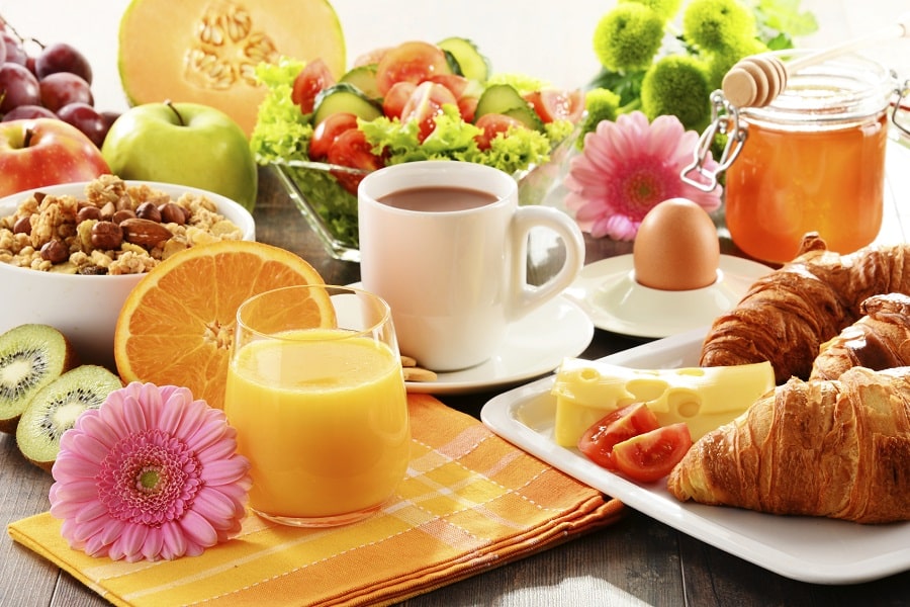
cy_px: 304
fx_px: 4044
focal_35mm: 160
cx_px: 455
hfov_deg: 12.8
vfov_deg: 8.6
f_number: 14
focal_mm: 160
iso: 100
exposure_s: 1/100
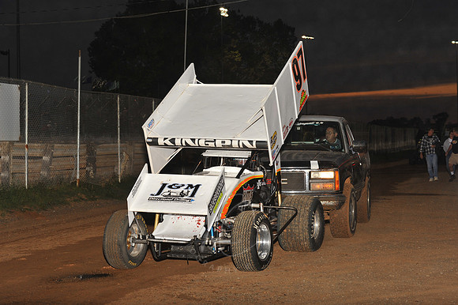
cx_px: 229
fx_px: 1093
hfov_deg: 23.7
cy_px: 152
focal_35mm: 86
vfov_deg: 15.9
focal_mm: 86
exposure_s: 1/320
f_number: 8
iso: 800
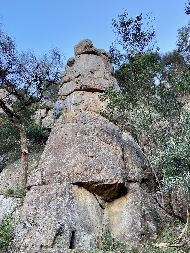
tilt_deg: +48.8
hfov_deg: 53.1
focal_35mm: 26
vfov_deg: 67.3
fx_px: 190
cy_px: 126
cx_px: 95
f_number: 1.8
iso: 40
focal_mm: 4.25
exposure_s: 1/121
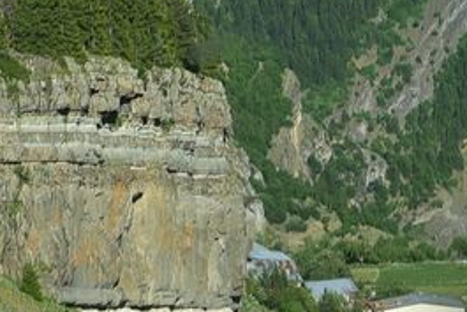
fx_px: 2868
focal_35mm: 221
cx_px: -522
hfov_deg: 8.7
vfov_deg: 6.2
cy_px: -133
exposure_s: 1/125
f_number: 14
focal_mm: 45
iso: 200
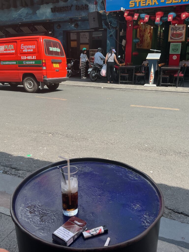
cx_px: 94
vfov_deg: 61.7
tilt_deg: -16.5
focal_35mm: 29
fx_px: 211
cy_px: 126
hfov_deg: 48.2
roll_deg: -0.2
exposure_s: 1/342
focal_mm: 3
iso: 25
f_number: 1.8
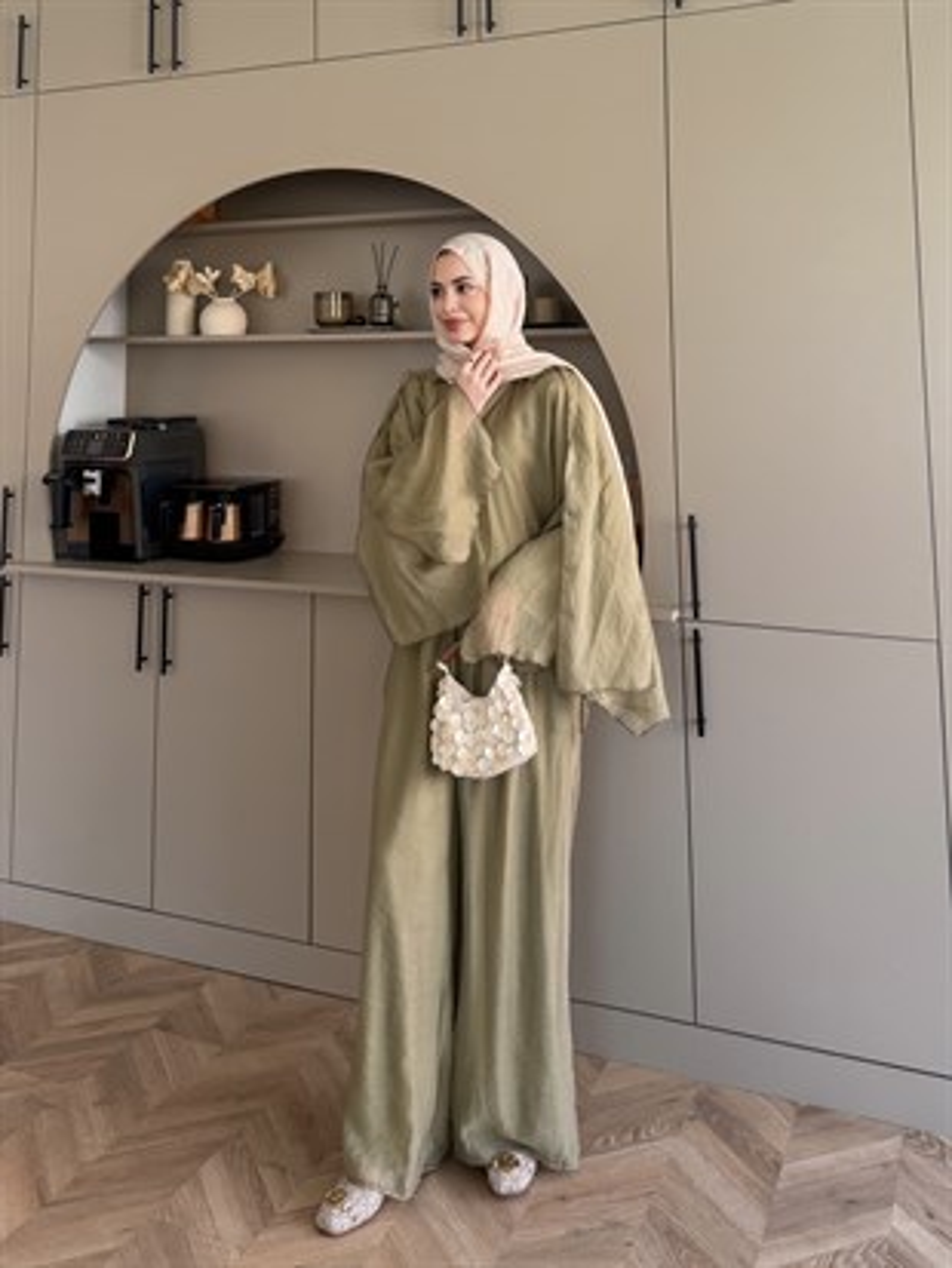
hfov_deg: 56.8
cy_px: 634
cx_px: 476
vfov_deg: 71.6
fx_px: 880
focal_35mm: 24
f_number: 1.78
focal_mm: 6.76
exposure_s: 1/121
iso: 100
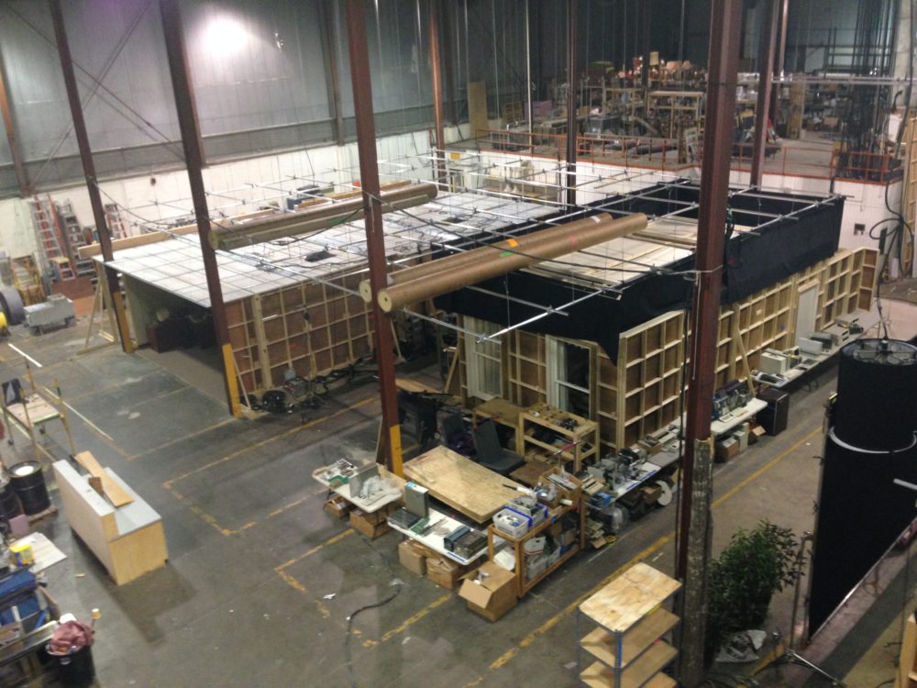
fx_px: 874
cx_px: 458
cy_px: 344
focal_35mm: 33
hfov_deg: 55.4
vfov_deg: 42.9
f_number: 2.4
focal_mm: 4.12
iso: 250
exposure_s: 1/20
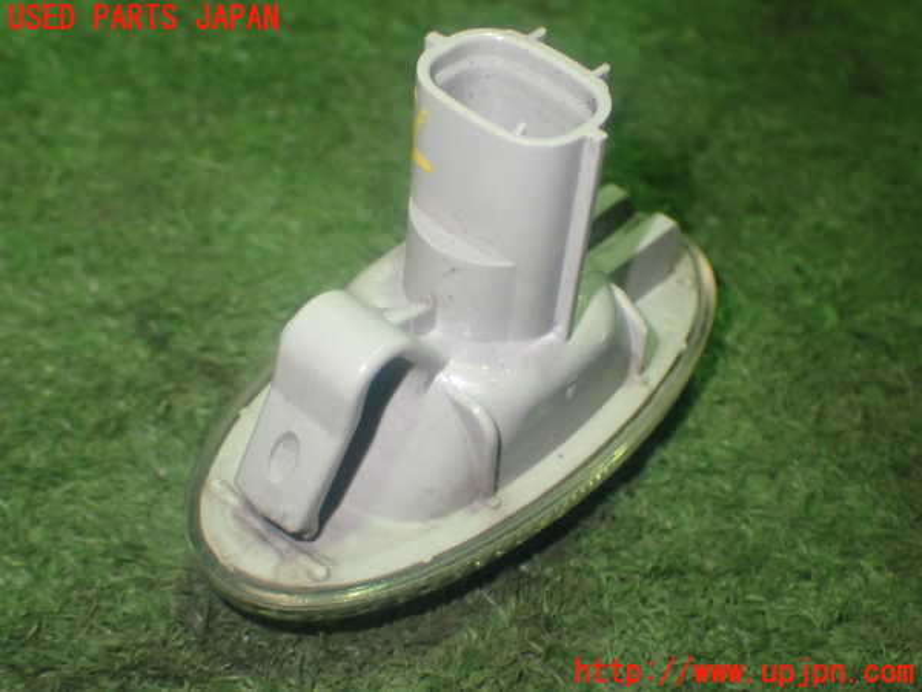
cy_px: 346
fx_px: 1438
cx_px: 461
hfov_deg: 35.5
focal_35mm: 54
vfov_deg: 27.0
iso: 800
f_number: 3.3
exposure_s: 1/50
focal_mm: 9.65
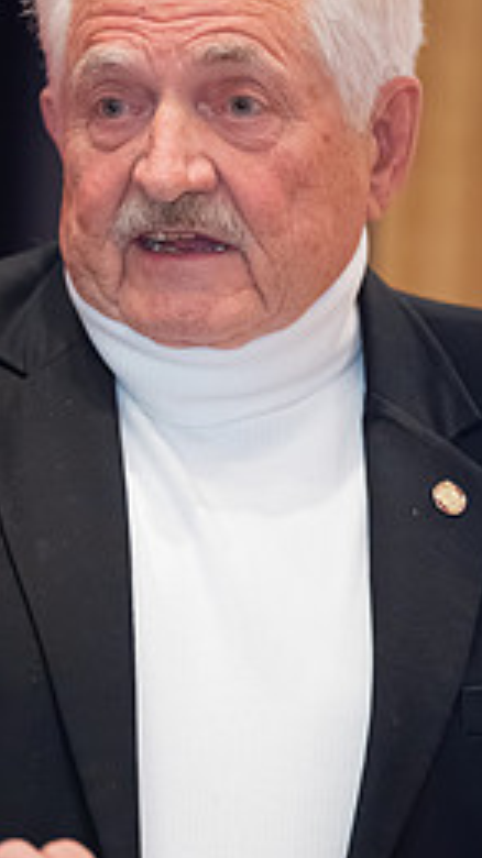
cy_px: 343
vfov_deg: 6.0
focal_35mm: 362
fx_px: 8236
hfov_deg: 3.4
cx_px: 147
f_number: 2.8
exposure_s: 1/125
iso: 8000
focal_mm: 200
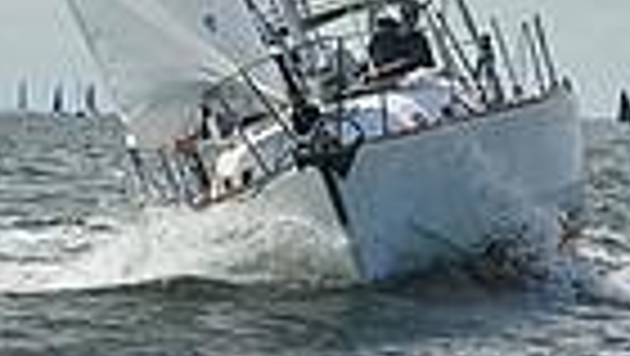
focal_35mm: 303
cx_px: 61
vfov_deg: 3.9
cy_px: -793
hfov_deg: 7.1
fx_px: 5066
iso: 250
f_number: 9
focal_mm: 70
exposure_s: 1/1250
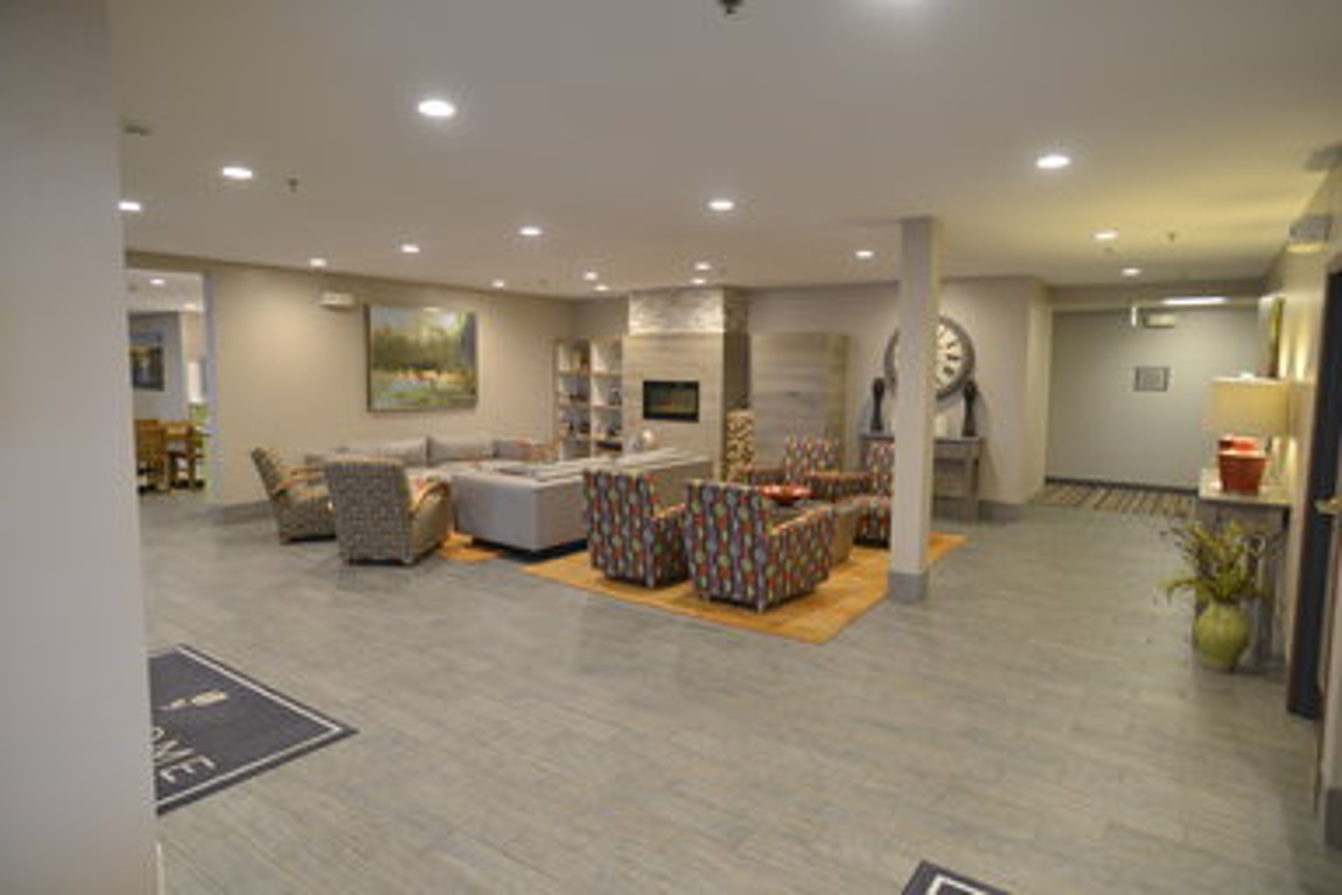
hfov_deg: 84.0
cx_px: 671
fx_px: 745
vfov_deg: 61.9
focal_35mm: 20
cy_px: 448
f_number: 3.5
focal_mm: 20
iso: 640
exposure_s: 1/50
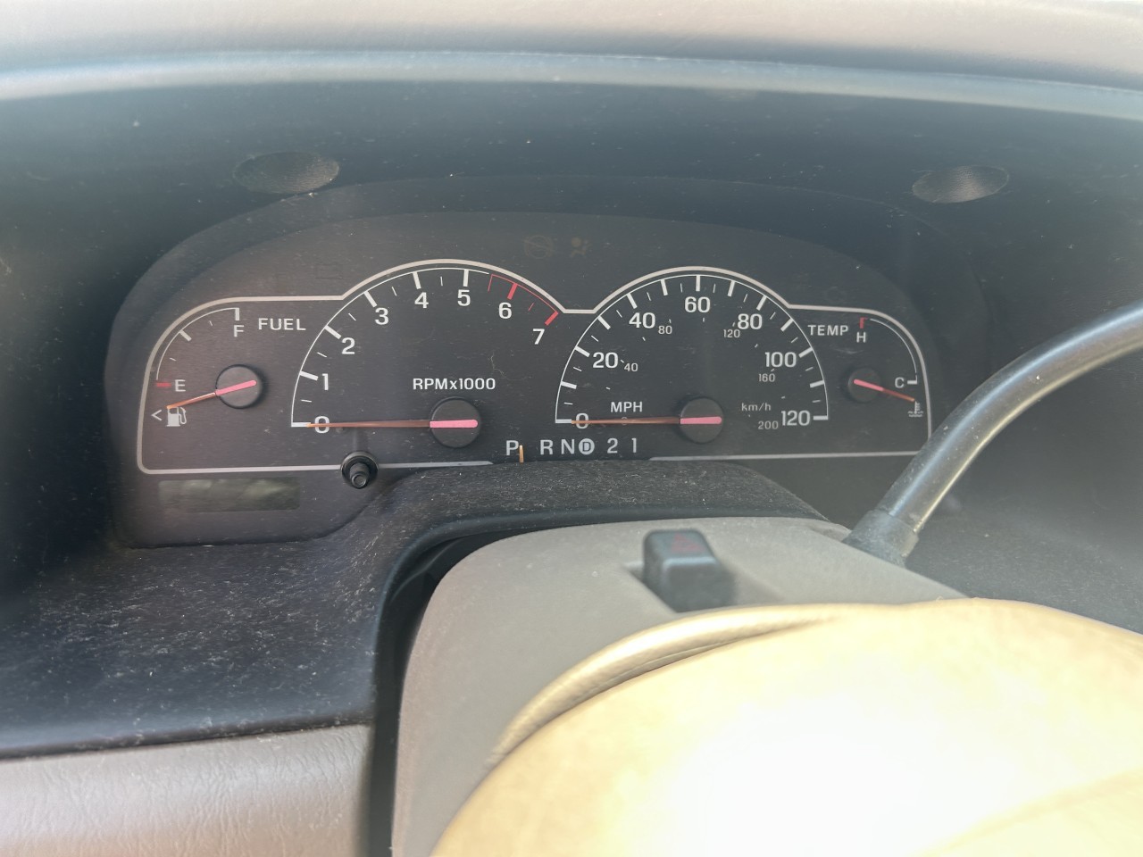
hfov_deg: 67.3
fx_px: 859
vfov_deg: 53.1
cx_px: 572
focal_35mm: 26
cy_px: 428
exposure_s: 1/154
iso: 50
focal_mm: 5.7
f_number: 1.5
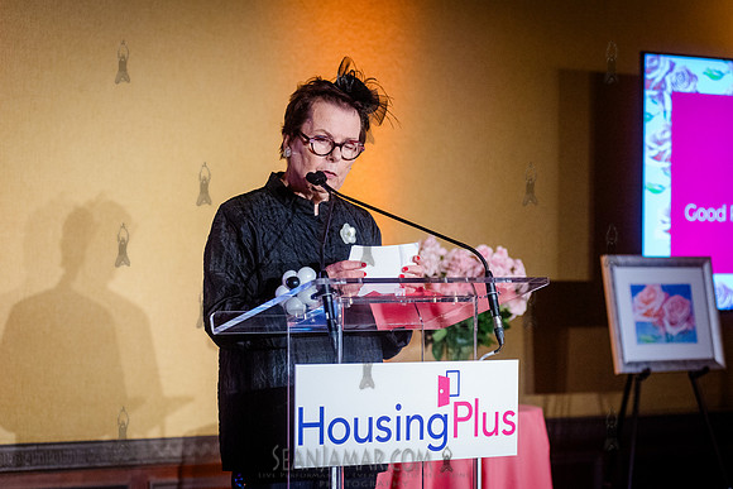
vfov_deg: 15.1
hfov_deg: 22.4
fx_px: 1848
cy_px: 240
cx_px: 346
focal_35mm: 91
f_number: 3.5
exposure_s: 1/200
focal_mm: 86
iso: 6400
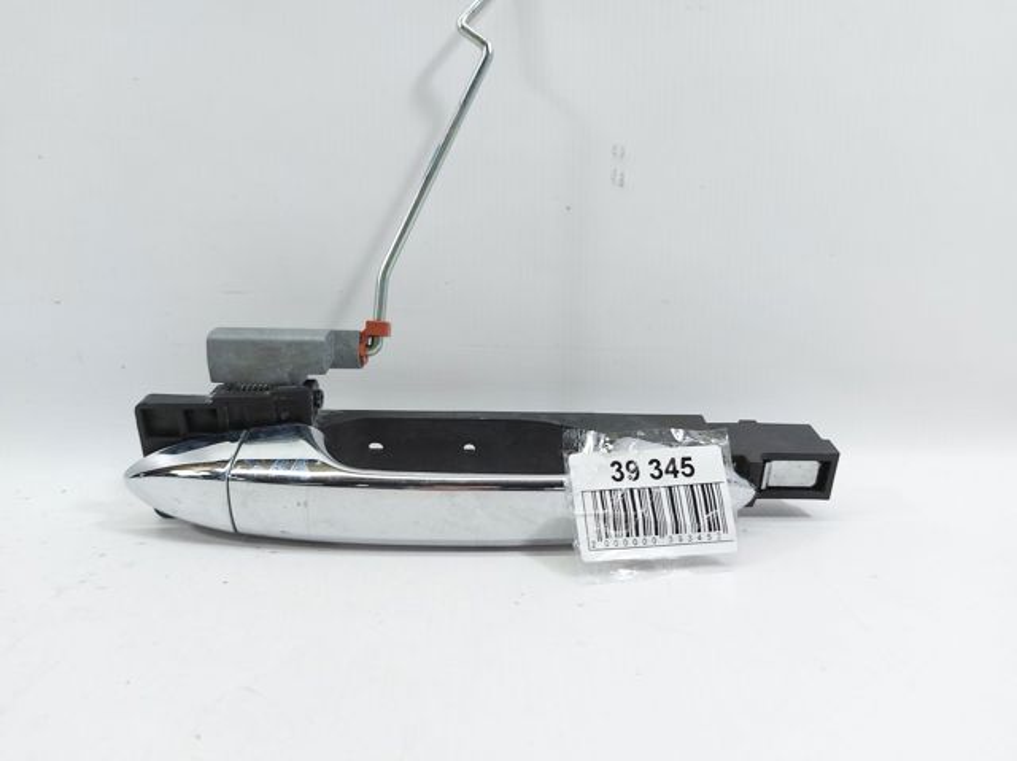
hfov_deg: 71.6
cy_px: 380
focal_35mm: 24
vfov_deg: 56.8
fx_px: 705
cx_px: 508
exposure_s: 1/50
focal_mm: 5.23
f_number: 1.8
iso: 40
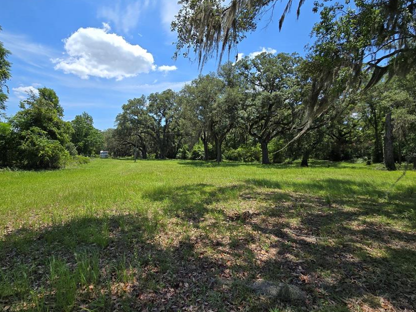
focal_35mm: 16
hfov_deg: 94.0
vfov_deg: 78.1
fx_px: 192
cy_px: 154
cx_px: 182
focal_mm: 2.2
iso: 50
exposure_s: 1/2021
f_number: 2.2
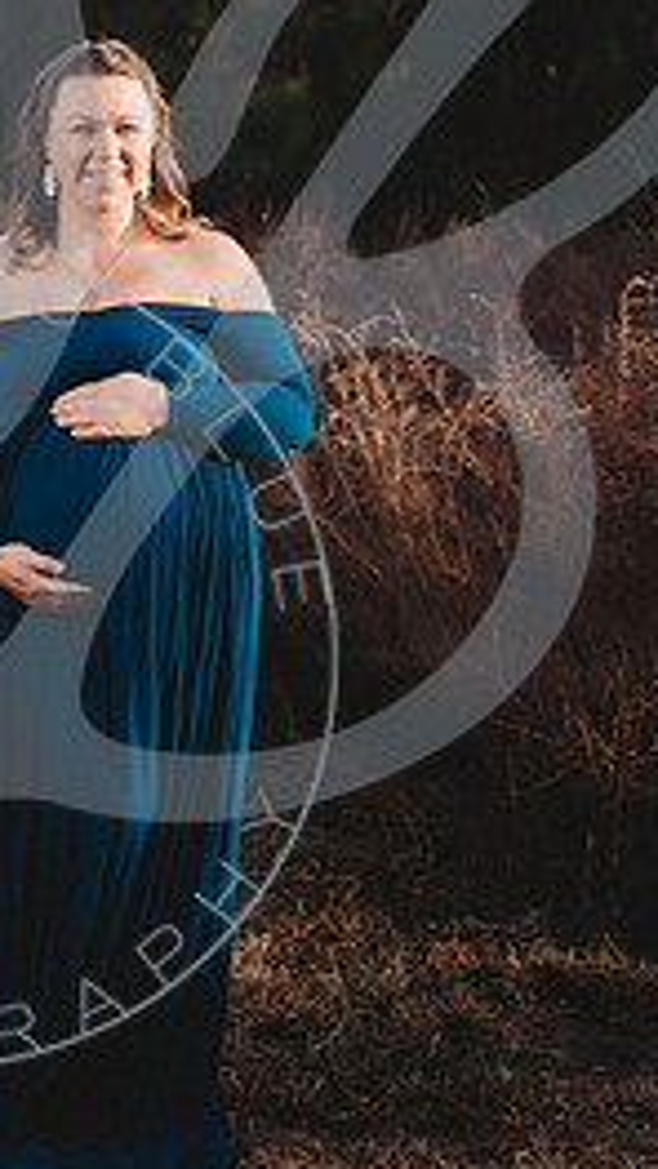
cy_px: 320
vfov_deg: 24.5
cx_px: 124
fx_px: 2667
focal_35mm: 86
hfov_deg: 14.0
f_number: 2.8
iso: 100
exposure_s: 1/1000
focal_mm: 48
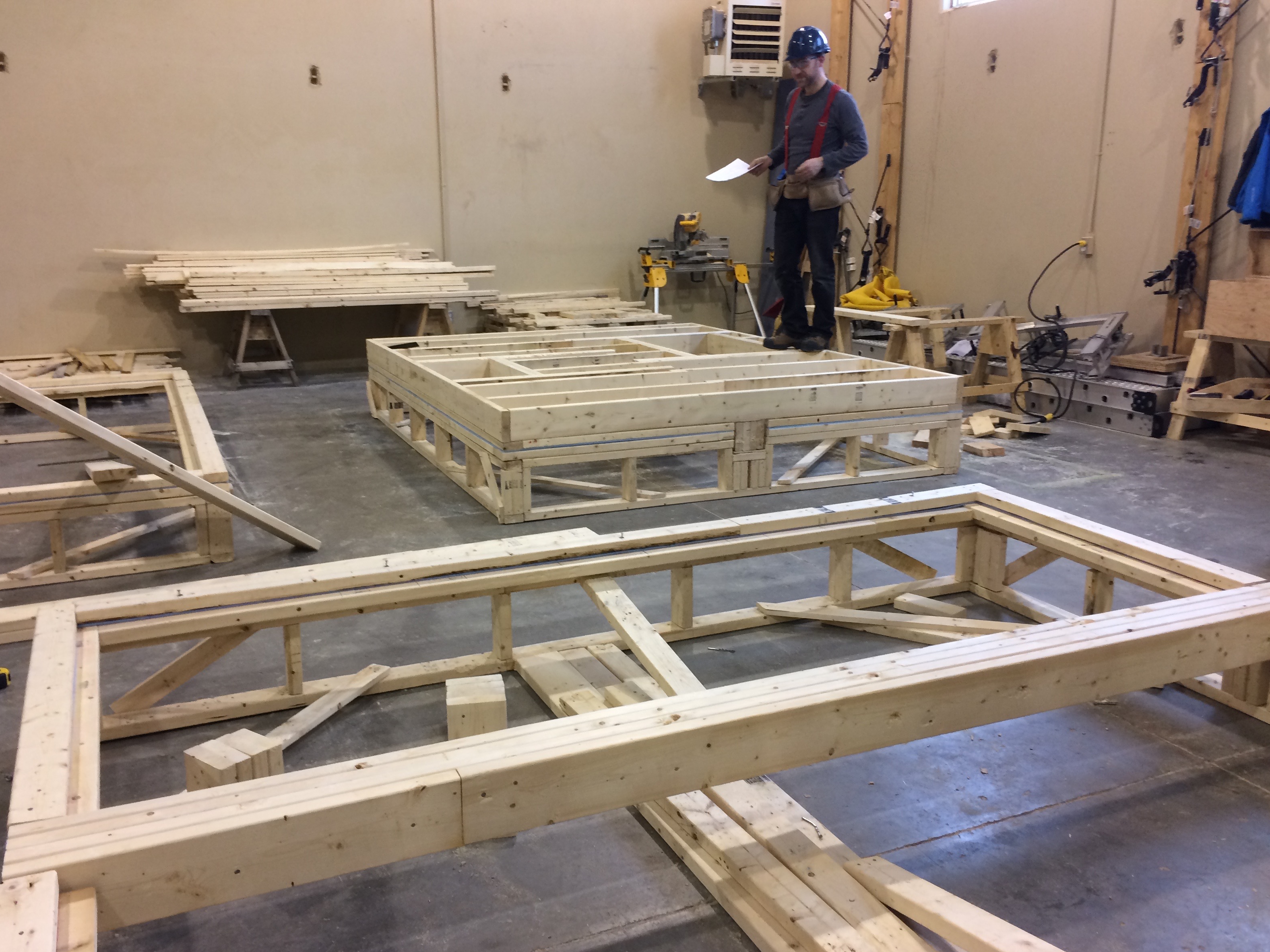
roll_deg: +1.3
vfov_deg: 46.8
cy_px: 492
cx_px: 614
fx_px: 1101
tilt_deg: -15.4
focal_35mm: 30
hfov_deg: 60.0
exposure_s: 1/30
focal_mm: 4.15
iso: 80
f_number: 2.2
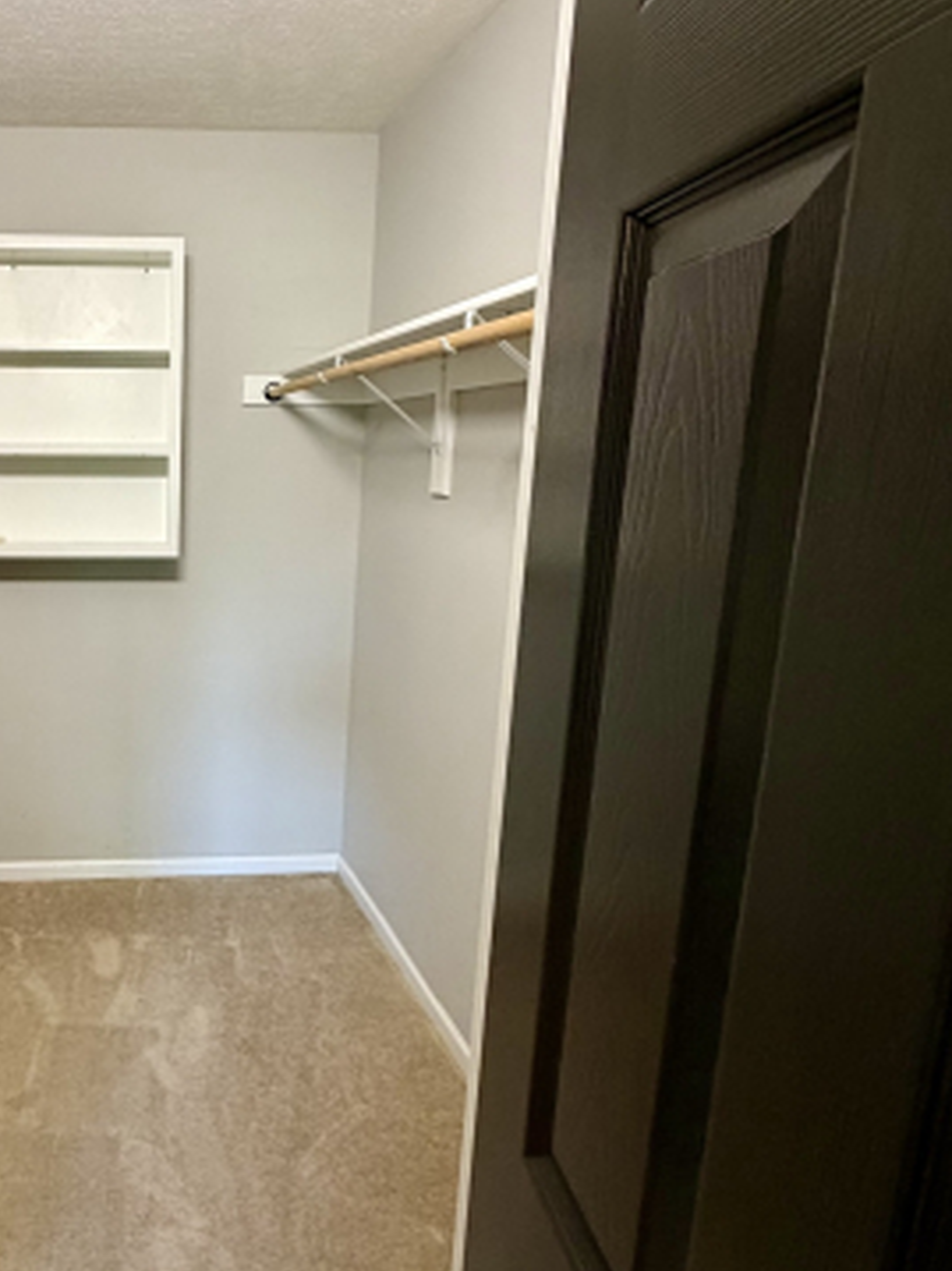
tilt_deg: -12.6
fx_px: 954
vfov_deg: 67.3
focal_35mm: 26
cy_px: 664
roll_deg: -0.2
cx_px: 134
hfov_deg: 48.6
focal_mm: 2.22
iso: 400
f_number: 2.2
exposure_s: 1/60
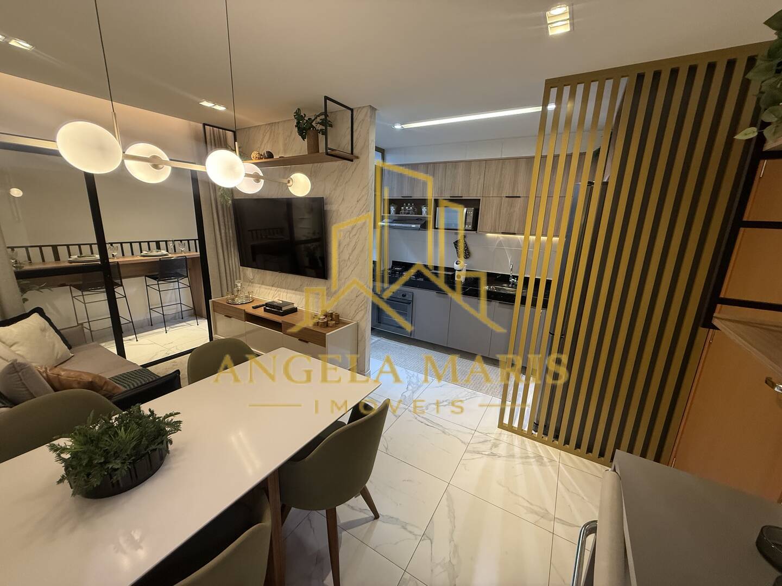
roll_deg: -2.3
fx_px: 316
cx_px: 391
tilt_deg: -12.5
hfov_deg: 102.1
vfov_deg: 85.7
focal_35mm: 14
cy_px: 293
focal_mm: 2.22
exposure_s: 1/60
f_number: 2.2
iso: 250
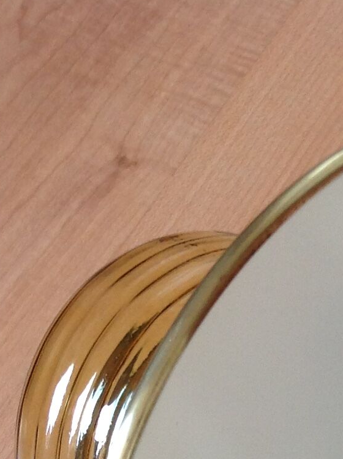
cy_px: 787
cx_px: 300
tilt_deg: -67.1
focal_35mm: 121
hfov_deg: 12.1
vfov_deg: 14.6
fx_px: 1603
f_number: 2.4
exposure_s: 1/20
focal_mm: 4.28
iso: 50
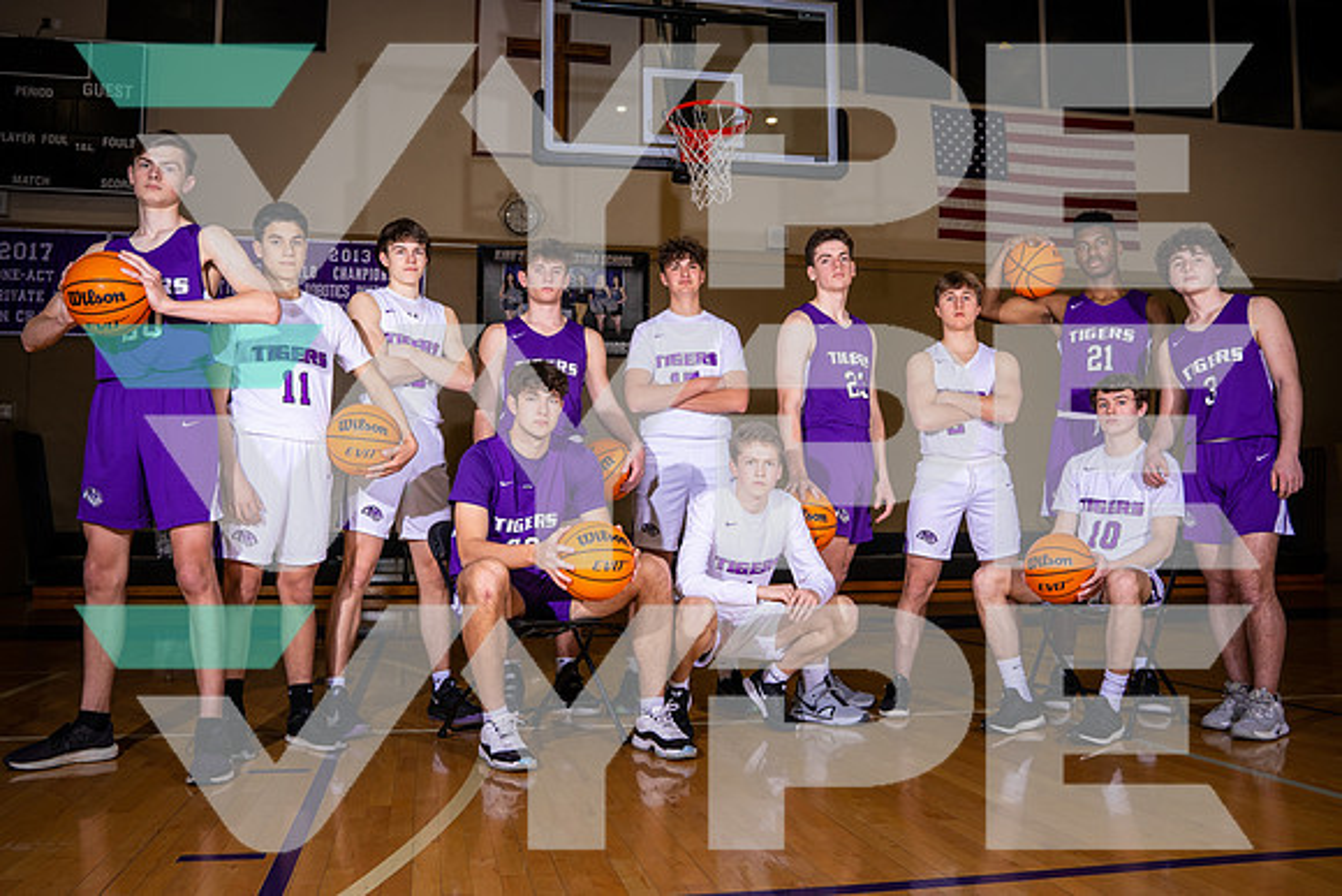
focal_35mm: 31
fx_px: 1167
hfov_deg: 59.8
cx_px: 652
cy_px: 450
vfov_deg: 42.0
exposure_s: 1/125
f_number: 8
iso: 200
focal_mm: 27
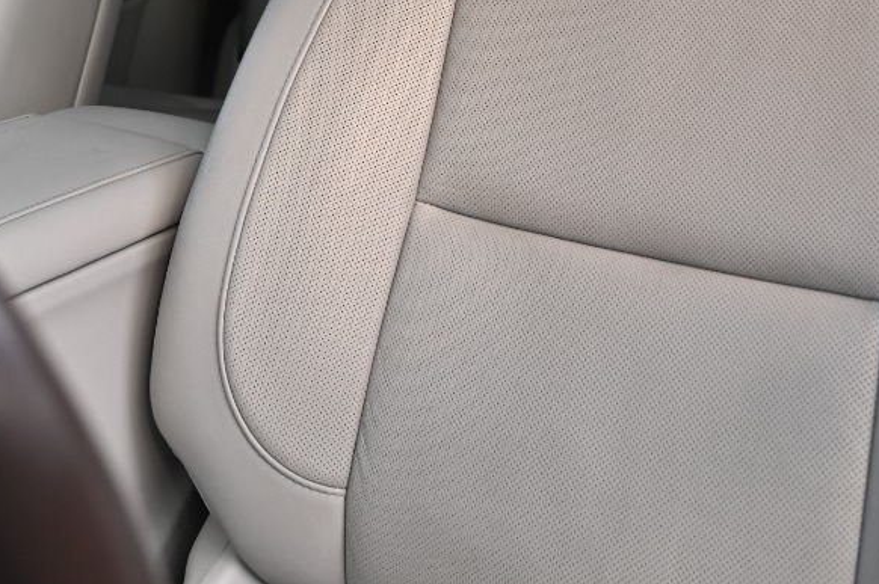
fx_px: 1634
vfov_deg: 19.2
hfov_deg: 29.7
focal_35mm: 67
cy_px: -109
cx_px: 228
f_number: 4
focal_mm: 24
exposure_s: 1/250
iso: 200
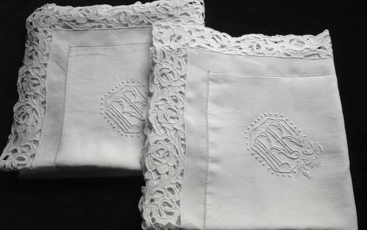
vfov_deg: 33.6
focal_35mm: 38
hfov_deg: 51.5
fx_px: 380
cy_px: 122
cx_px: 179
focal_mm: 5.8
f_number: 2.8
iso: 400
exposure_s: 1/200
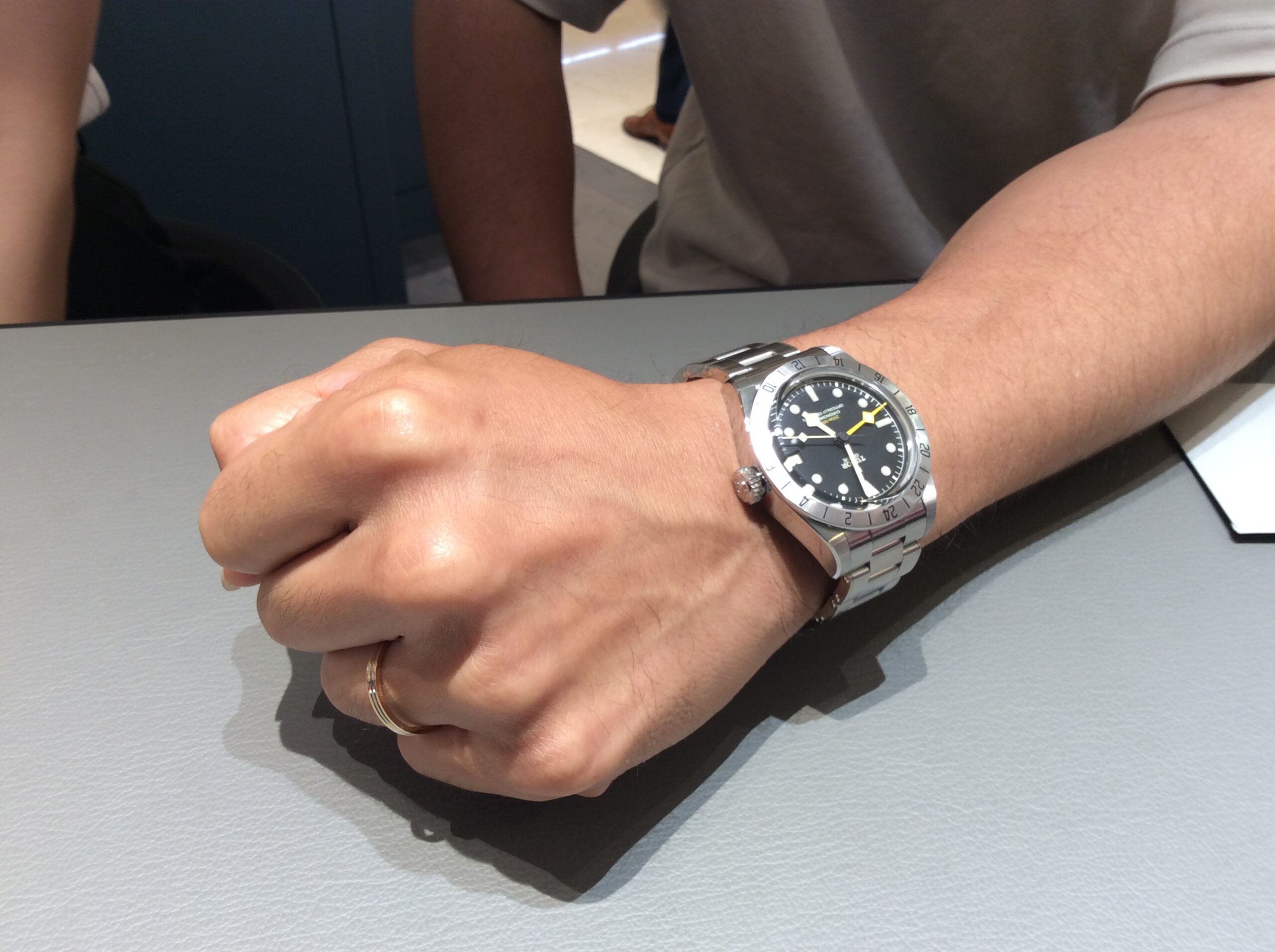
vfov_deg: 44.1
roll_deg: +0.7
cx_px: 638
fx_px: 1177
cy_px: 476
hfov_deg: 56.9
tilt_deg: -37.3
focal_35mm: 32
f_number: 2.4
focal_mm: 3.3
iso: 32
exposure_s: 1/24
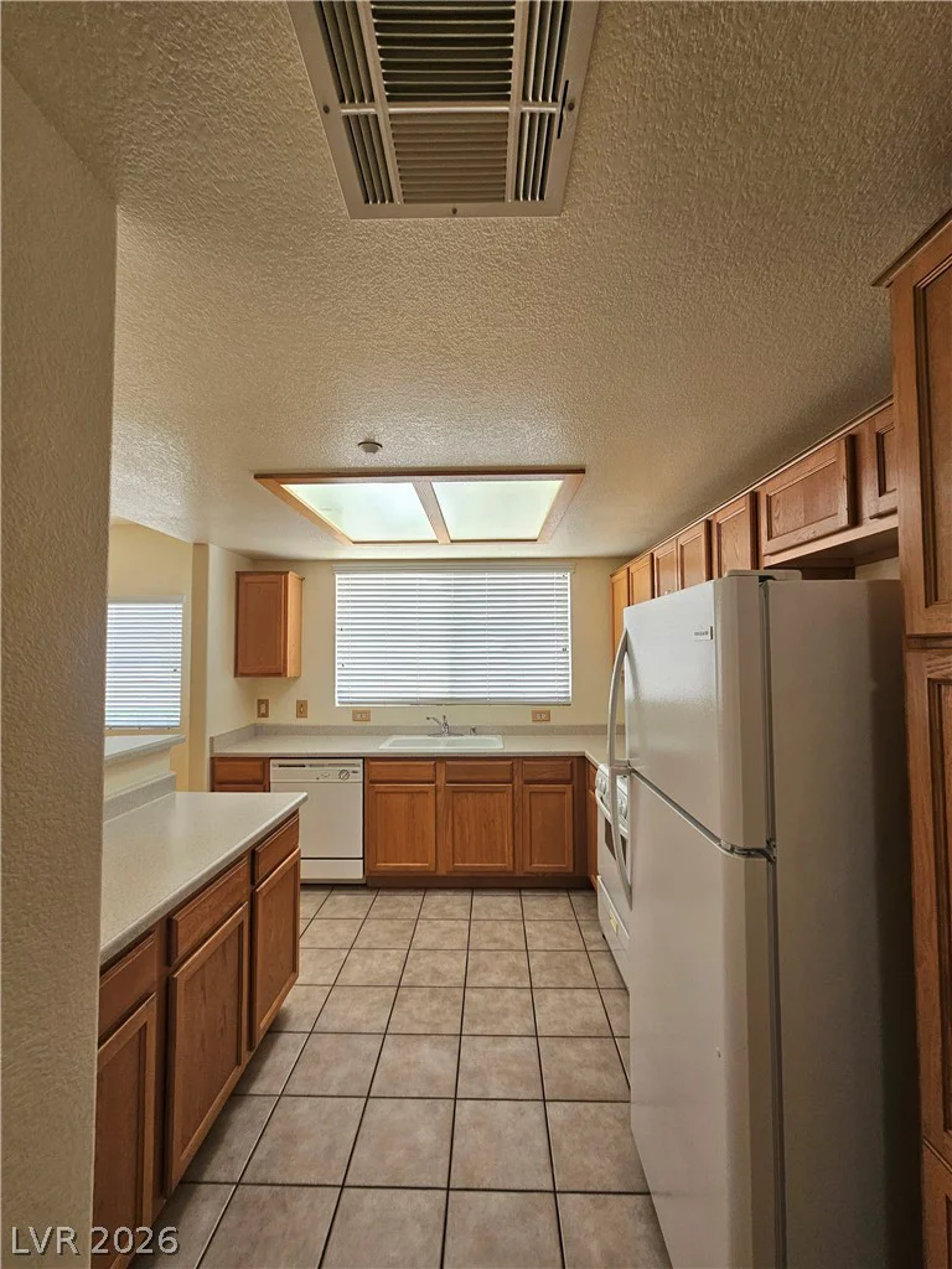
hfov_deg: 89.9
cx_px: 476
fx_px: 477
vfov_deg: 106.2
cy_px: 634
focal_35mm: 13
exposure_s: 1/101
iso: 125
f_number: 2.2
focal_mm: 2.2
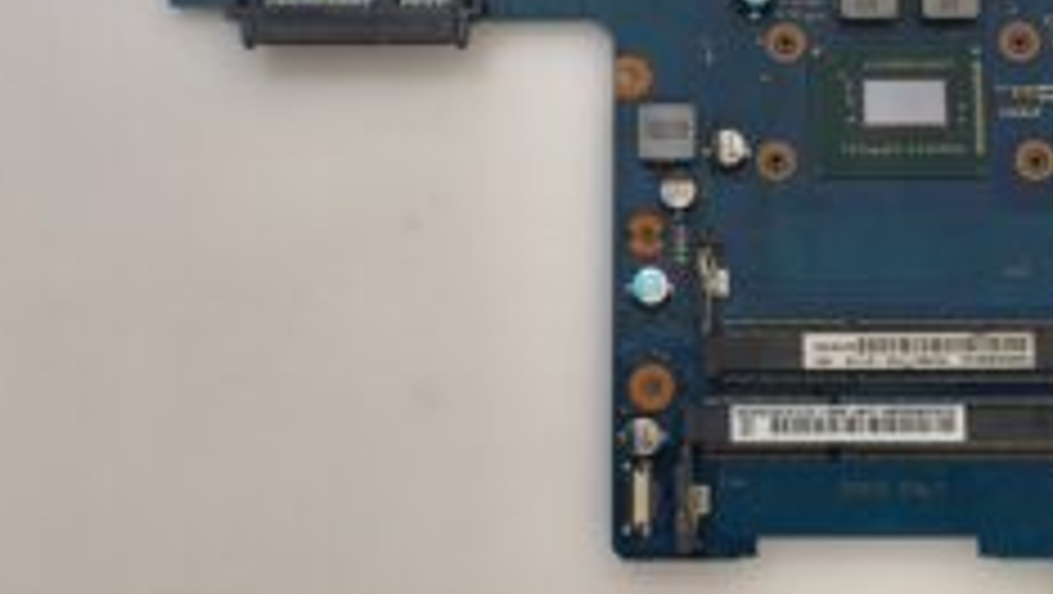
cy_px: 101
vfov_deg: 20.8
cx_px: 684
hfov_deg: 36.3
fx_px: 1593
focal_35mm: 57
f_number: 1.6
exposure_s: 1/50
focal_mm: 6.57
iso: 320
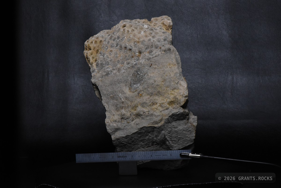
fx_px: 820
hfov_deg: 19.4
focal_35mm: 105
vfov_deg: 13.1
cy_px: 94
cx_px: 140
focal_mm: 105
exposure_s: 1/40
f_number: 20
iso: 5000
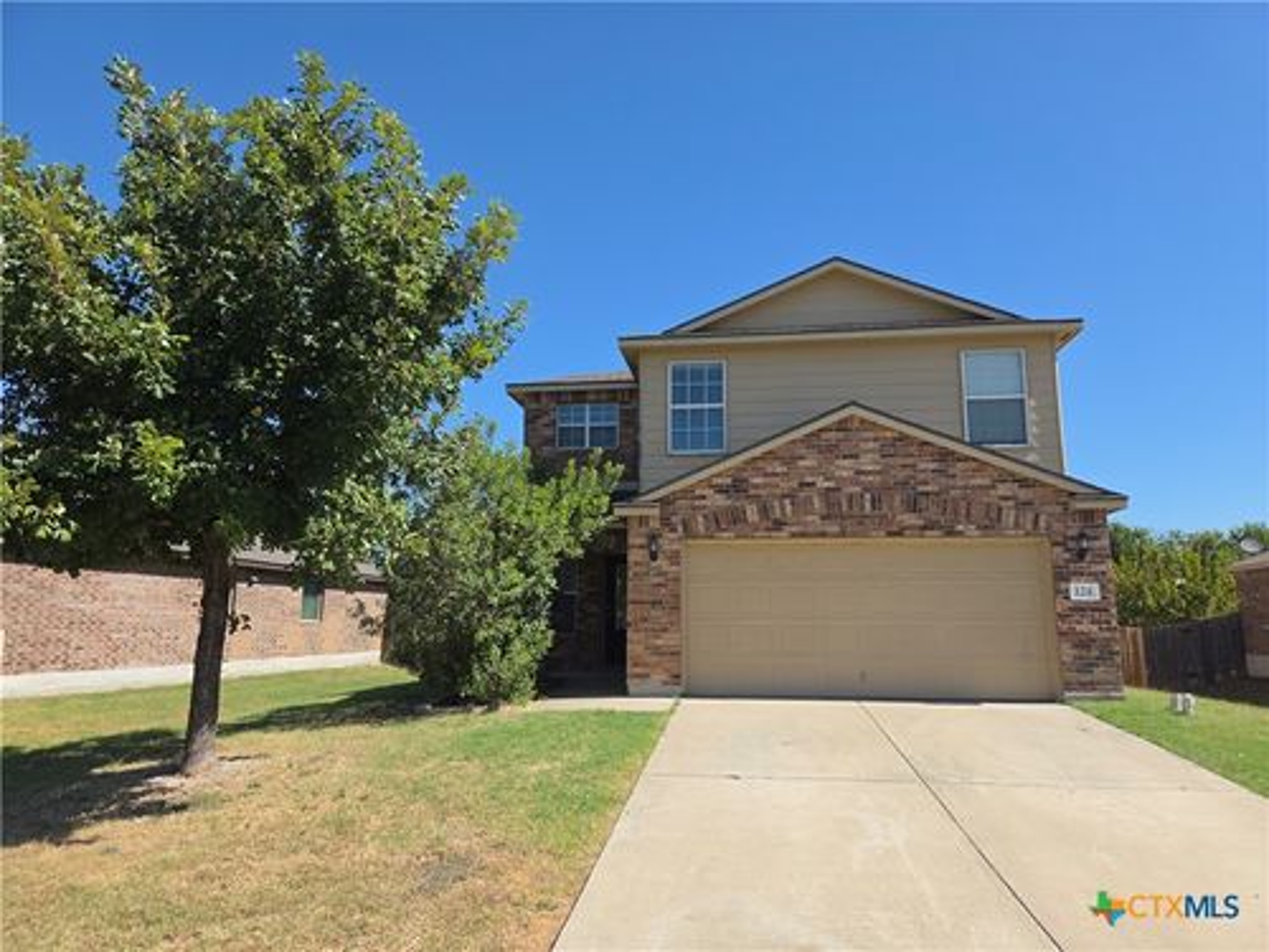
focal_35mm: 23
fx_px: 843
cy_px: 476
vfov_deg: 58.9
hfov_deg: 73.9
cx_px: 634
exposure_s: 1/1228
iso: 25
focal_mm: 5.4
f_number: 1.8
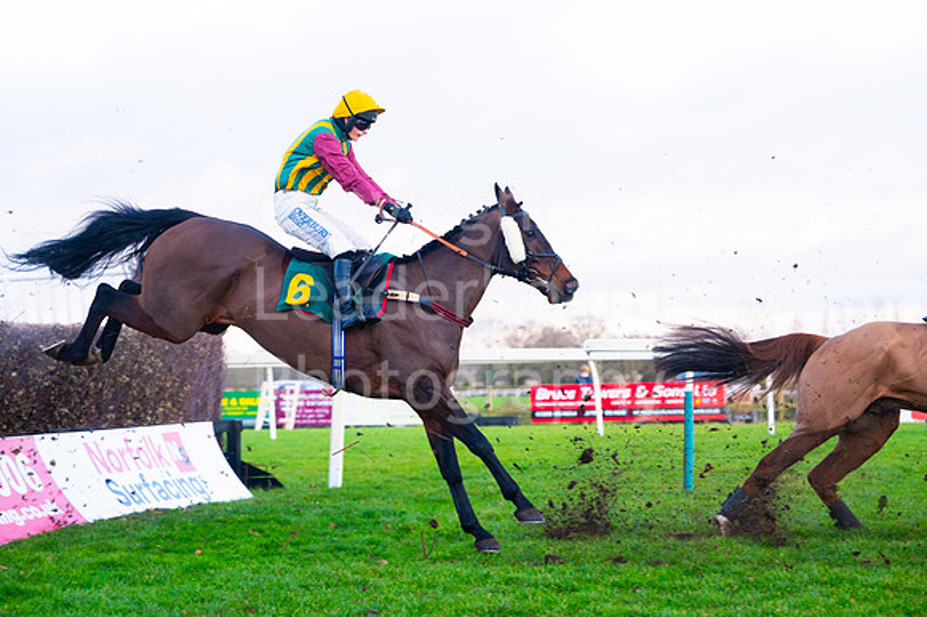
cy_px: 308
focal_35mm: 82
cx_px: 464
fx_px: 2110
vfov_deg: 16.6
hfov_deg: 24.8
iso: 1250
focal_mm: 82
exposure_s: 1/1000
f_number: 3.5
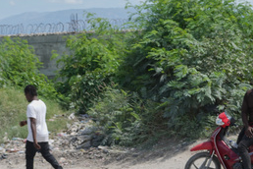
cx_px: 252
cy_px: 291
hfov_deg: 15.4
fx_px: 921
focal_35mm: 131
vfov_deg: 10.0
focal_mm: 33
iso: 50
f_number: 5
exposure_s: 1/320
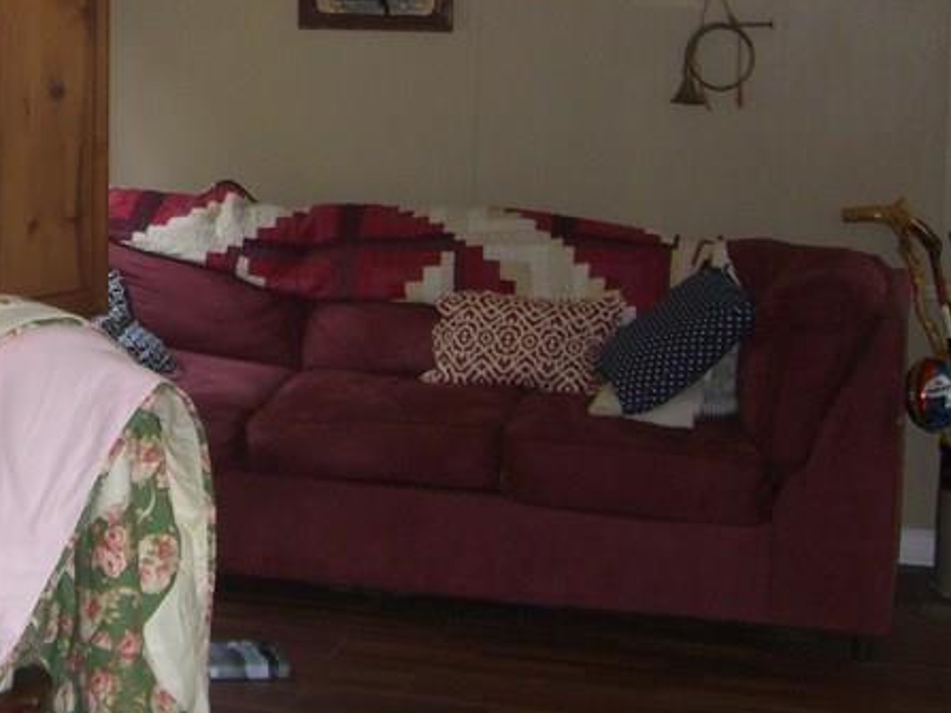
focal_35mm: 87
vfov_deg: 16.7
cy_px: 81
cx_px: 74
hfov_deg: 21.9
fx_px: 2389
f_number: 2.7
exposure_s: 1/60
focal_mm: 6.2
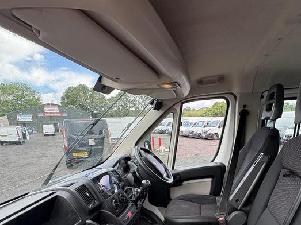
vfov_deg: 53.0
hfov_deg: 71.5
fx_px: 209
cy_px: 180
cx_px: 163
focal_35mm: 24
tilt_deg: -18.2
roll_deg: -5.1
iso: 64
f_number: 2.2
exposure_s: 1/235
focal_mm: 2.22
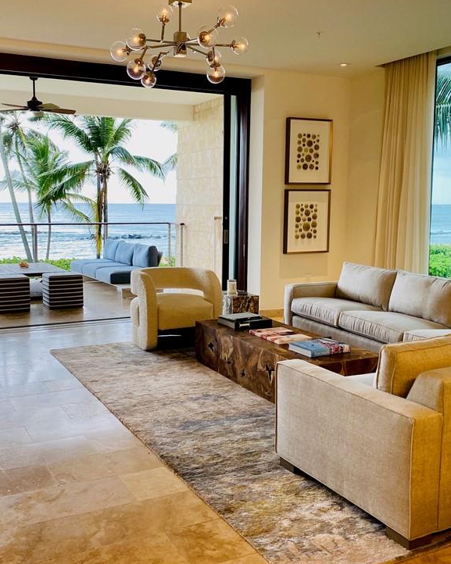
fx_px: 601
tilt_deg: -6.2
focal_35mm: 36
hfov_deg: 41.0
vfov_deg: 50.3
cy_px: 266
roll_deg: -0.7
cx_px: 190
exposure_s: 1/120
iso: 80
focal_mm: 4.25
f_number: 1.8
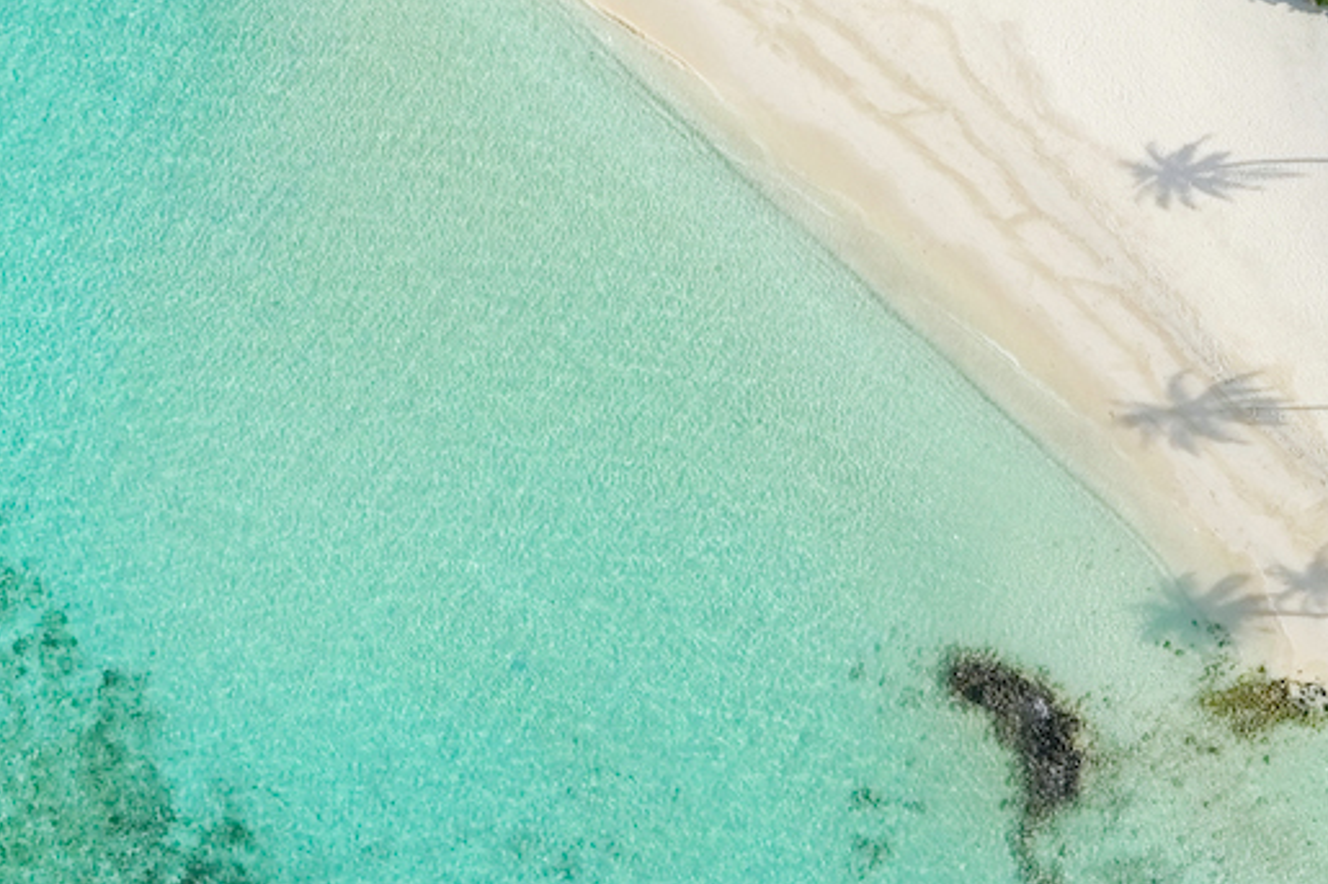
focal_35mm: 87
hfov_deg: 23.0
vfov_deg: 14.7
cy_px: -420
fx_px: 3208
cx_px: 253
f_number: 7.1
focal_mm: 10.26
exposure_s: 1/240
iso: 400
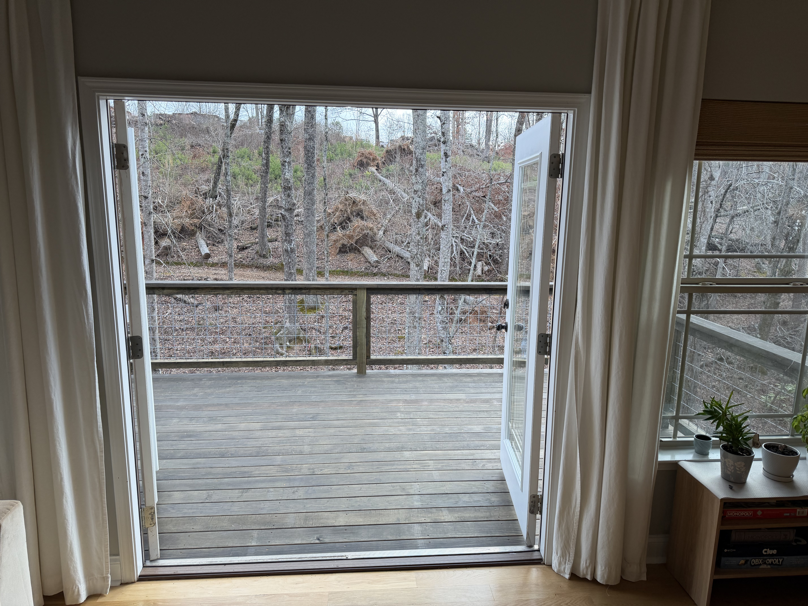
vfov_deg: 56.8
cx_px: 404
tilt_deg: -10.9
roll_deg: +0.0
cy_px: 303
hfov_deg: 71.6
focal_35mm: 24
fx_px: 560
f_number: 1.78
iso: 100
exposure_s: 1/514
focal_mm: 6.76
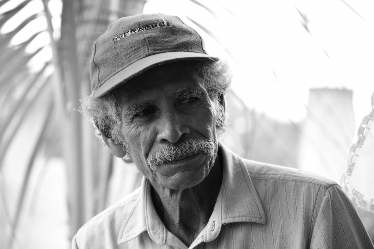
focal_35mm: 210
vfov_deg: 6.5
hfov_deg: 9.8
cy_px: 124
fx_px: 2181
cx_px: 187
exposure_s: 1/80
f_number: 5.6
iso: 250
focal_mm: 140
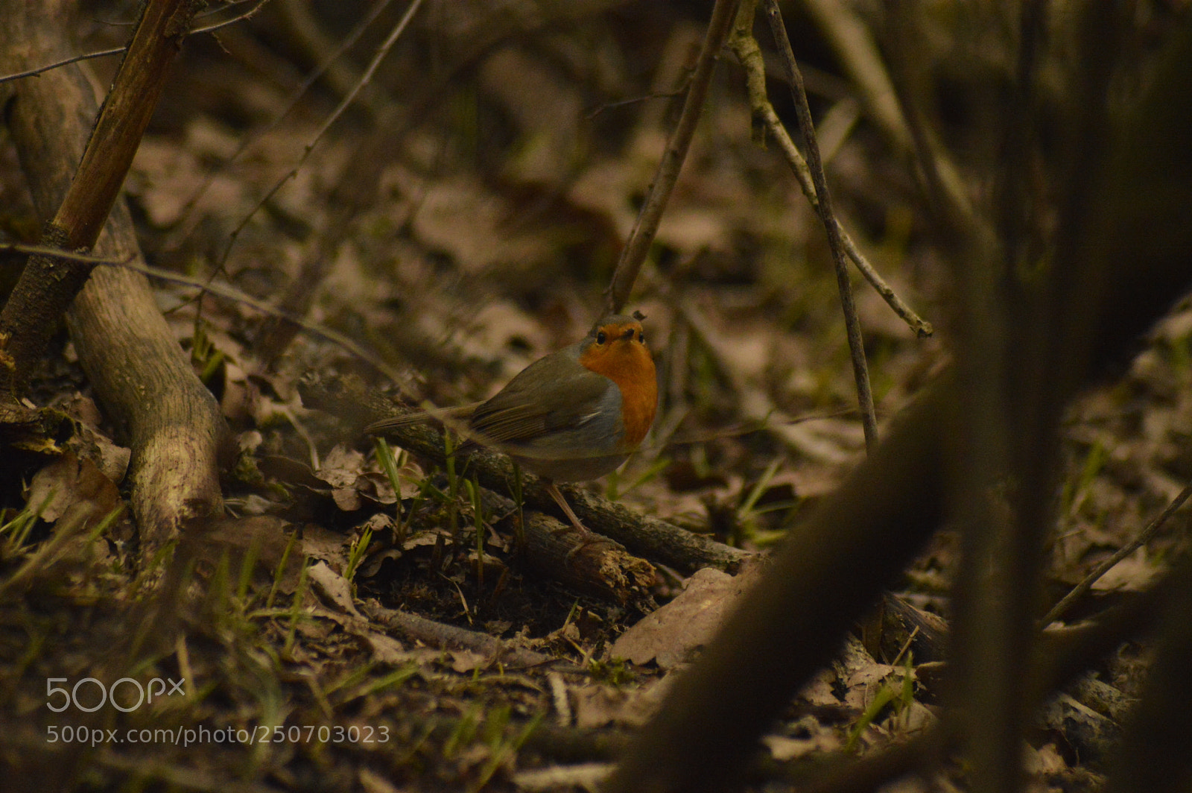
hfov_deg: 7.4
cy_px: 396
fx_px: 9181
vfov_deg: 4.9
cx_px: 596
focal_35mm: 278
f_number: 4.5
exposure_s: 1/3200
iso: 3200
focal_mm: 185
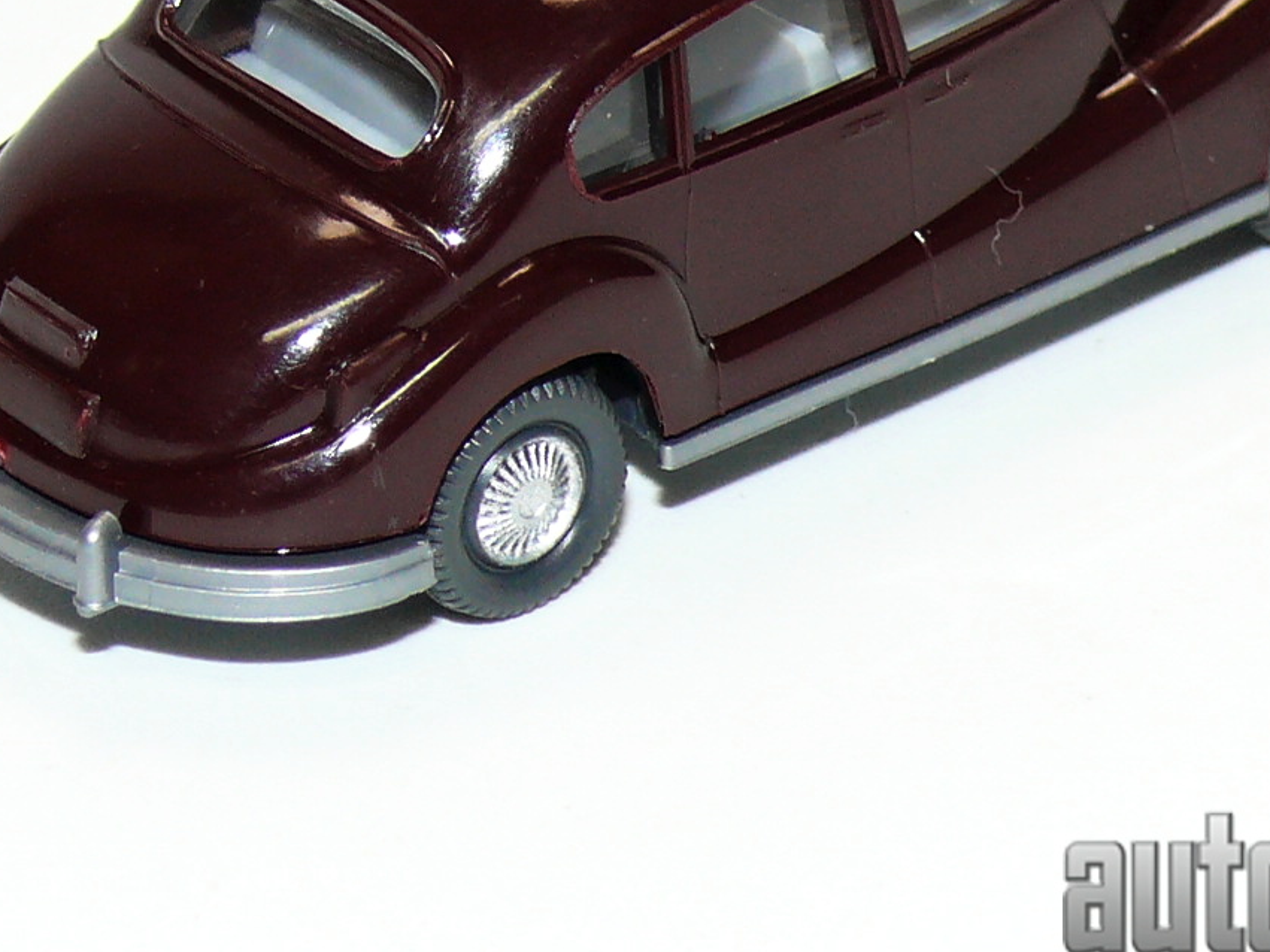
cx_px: 719
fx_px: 9244
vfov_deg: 5.9
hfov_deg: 7.9
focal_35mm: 252
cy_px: 116
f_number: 4
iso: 100
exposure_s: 1/30
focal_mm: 15.9
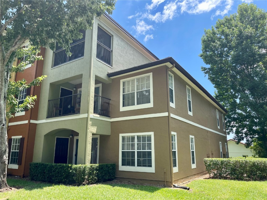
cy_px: 100
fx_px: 193
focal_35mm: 25
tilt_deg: +13.1
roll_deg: +0.6
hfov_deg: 69.4
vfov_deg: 54.9
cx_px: 134
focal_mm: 5.1
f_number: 1.6
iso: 32
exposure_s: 1/994
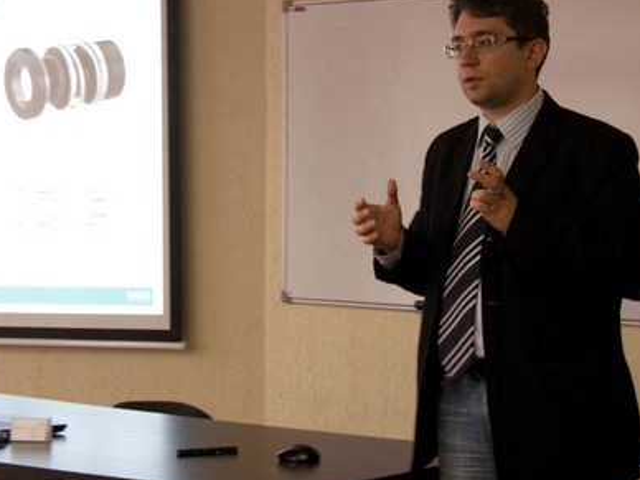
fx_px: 1812
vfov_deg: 15.1
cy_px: 250
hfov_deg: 20.0
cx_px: 285
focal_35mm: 98
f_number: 3.5
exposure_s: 1/15
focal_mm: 16.3
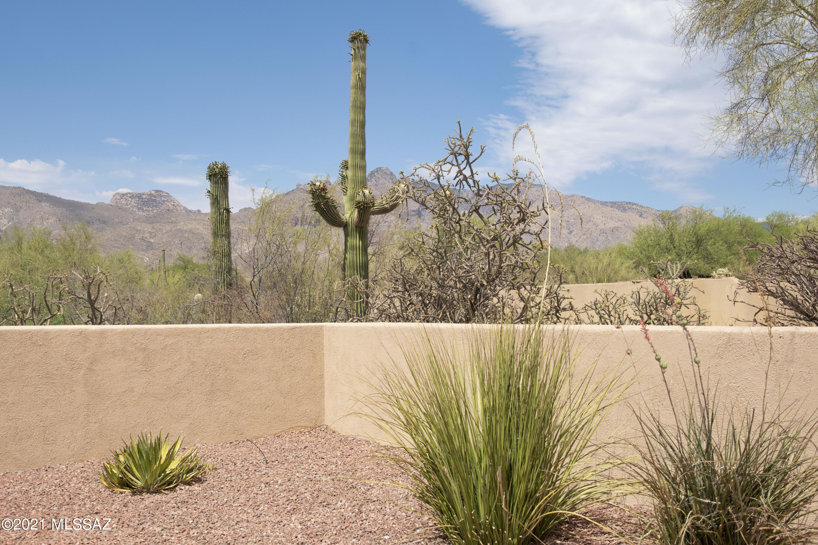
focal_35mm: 38
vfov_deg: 35.5
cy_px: 272
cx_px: 409
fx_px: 852
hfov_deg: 51.3
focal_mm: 25
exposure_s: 1/800
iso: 100
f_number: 5.6
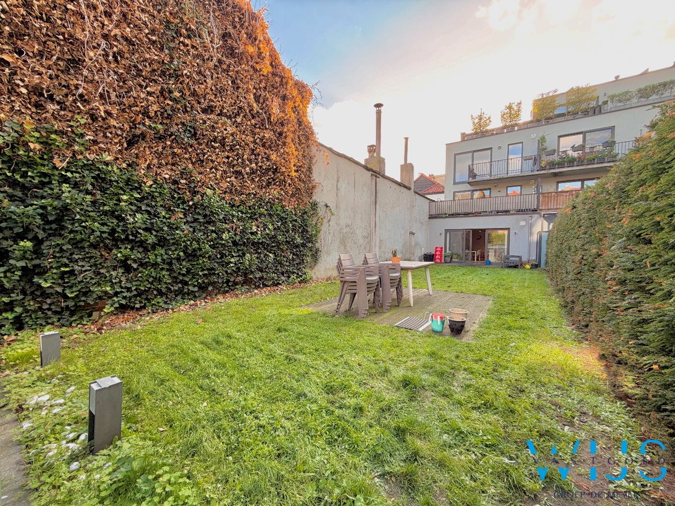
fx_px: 273
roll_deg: -1.0
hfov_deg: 102.1
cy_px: 253
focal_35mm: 14
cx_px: 338
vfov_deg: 85.7
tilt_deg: -1.5
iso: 50
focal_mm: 2.22
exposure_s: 1/121
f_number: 2.2
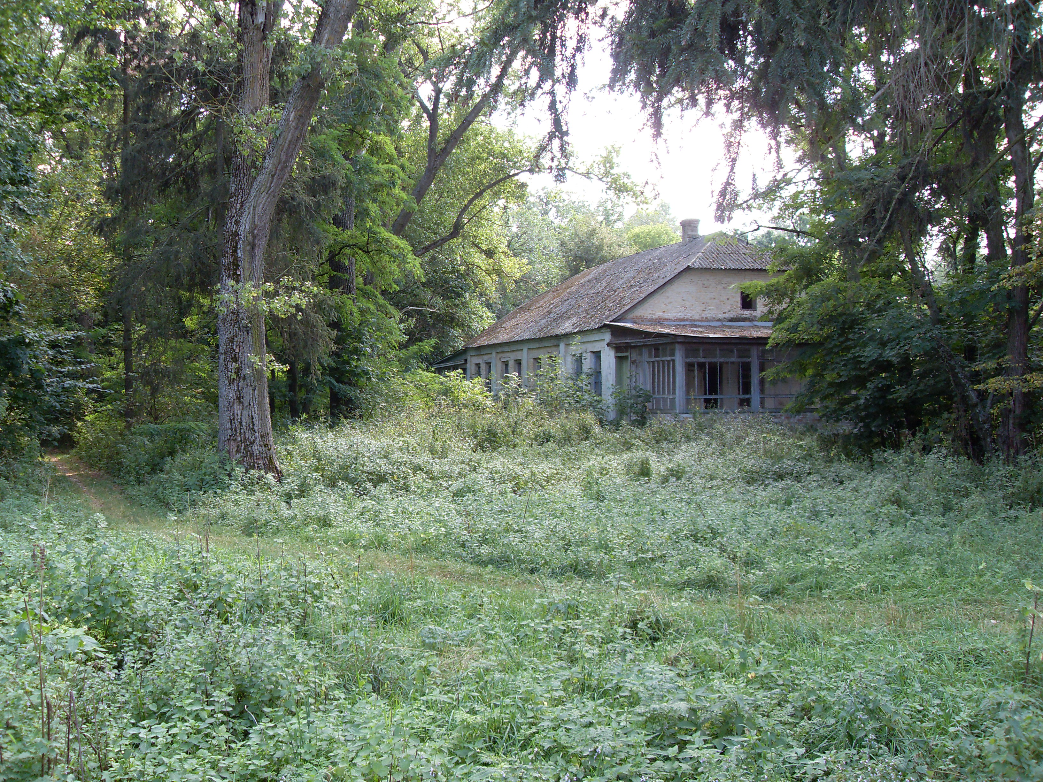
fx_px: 1055
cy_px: 391
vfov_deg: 40.7
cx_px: 522
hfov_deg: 52.6
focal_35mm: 35
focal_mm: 6.3
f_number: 2.8
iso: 80
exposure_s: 1/90
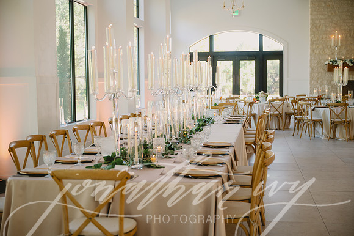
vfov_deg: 27.0
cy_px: 118
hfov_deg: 39.6
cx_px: 177
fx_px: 491
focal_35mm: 50
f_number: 2.8
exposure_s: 1/125
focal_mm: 50
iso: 250
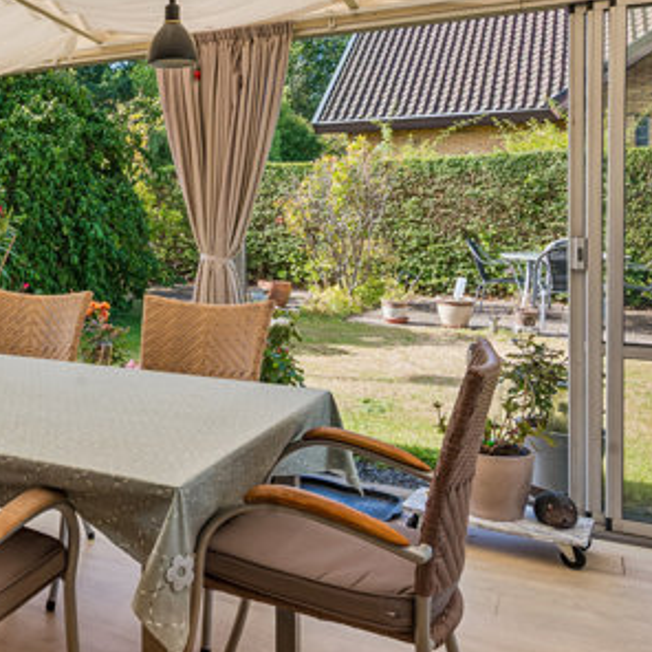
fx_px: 831
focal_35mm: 39
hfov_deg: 38.7
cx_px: 24
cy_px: 241
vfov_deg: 42.5
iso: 200
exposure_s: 1/60
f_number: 10
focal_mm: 17
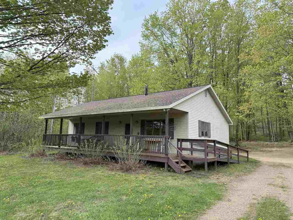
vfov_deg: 56.8
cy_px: 110
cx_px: 146
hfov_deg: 71.6
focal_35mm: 24
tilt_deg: +8.5
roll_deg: -1.7
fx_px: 203
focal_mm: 6.76
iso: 100
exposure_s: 1/1075
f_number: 1.78
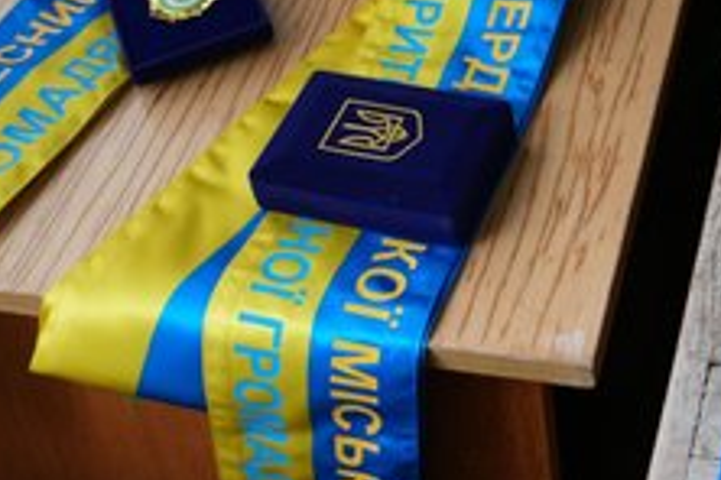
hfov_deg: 27.5
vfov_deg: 18.6
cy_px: 152
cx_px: 507
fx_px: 1460
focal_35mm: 73
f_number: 5.6
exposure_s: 1/50
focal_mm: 27
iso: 1000
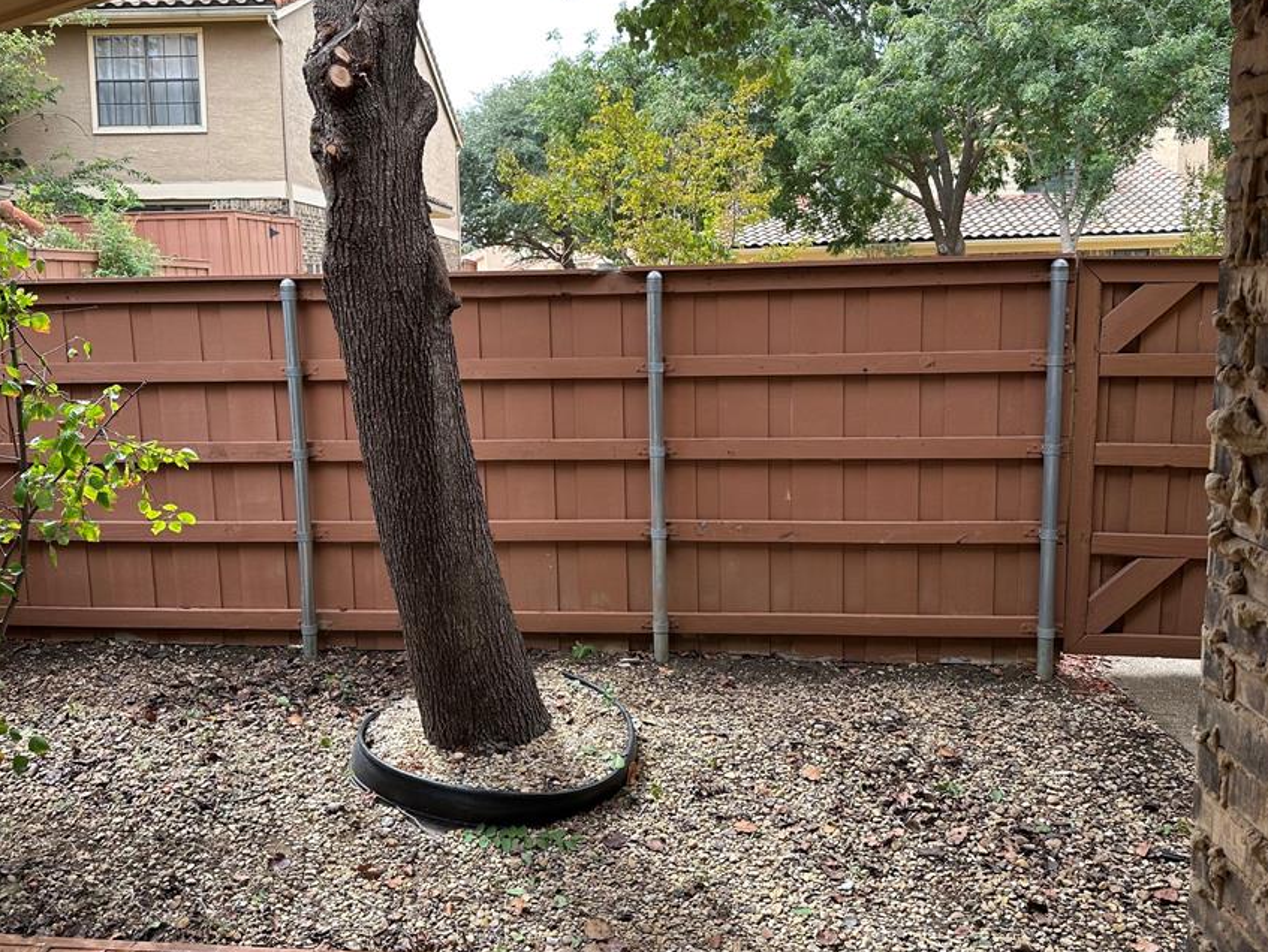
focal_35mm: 29
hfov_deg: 61.6
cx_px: 596
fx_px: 1063
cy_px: 434
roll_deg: +0.2
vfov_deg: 48.2
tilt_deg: -7.6
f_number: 1.78
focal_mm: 6.86
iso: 80
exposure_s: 1/734
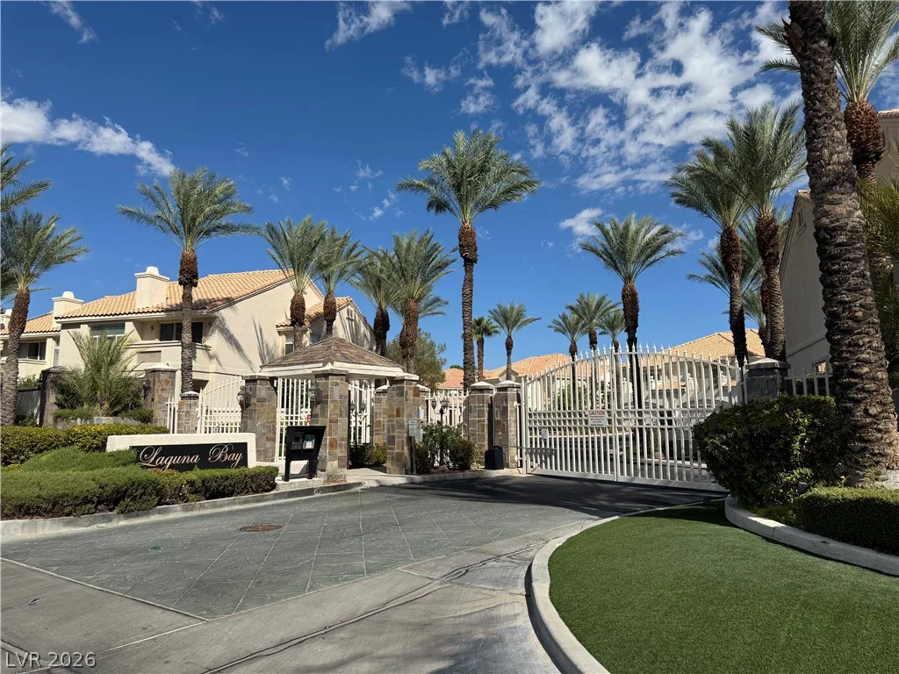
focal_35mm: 24
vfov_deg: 56.8
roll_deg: -0.4
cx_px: 450
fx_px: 623
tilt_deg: +7.0
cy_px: 337
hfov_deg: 71.6
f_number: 1.78
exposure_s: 1/7092
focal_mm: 6.76
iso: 80
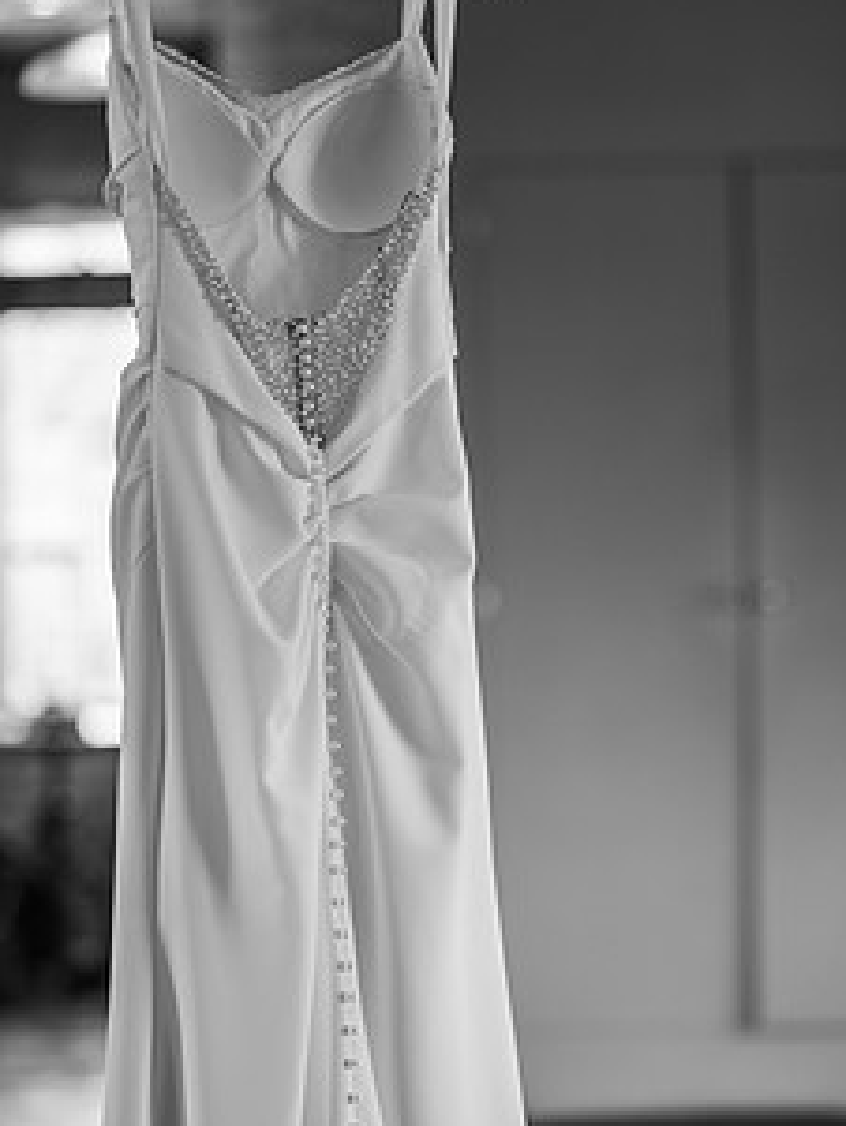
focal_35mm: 122
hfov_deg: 12.2
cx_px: 459
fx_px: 3973
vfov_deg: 16.1
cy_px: 550
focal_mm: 85
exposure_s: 1/200
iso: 110
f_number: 1.8
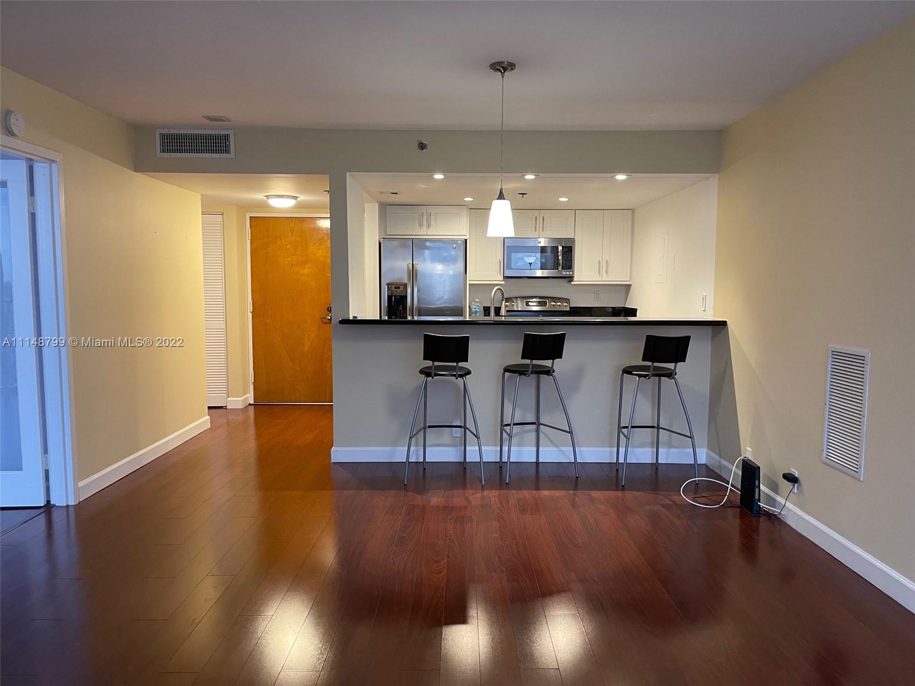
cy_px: 343
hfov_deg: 67.3
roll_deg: -0.4
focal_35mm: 26
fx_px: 687
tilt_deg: -5.7
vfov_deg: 53.1
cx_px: 458
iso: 320
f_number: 1.6
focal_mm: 5.1
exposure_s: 1/60
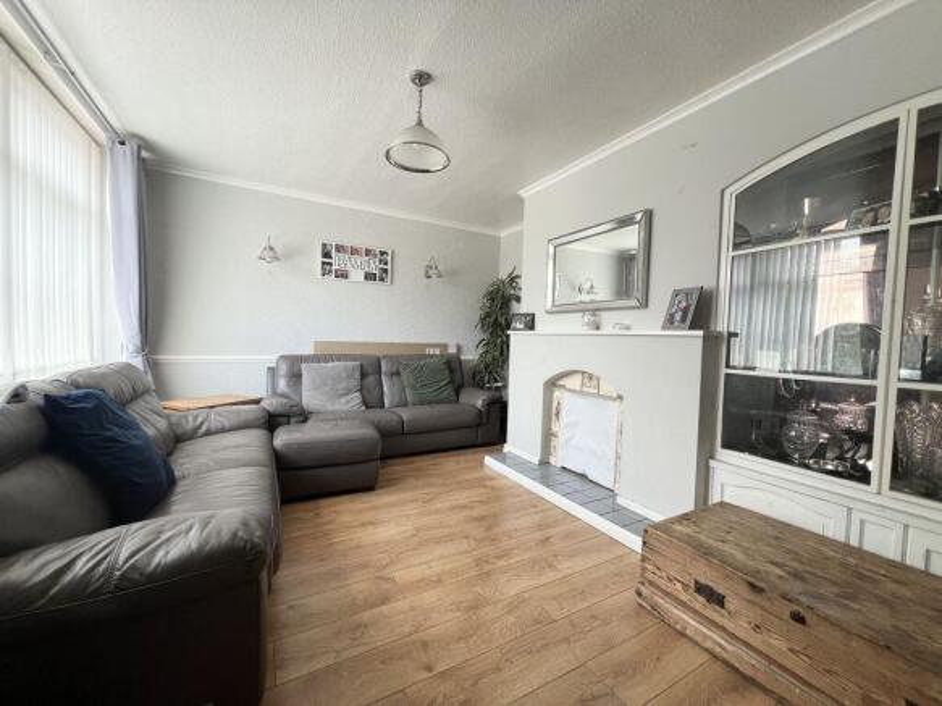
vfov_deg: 89.9
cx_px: 471
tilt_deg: -3.2
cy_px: 353
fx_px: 354
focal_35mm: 13
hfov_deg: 106.2
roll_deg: -1.8
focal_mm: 1.57
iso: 64
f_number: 1.8
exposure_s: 1/99
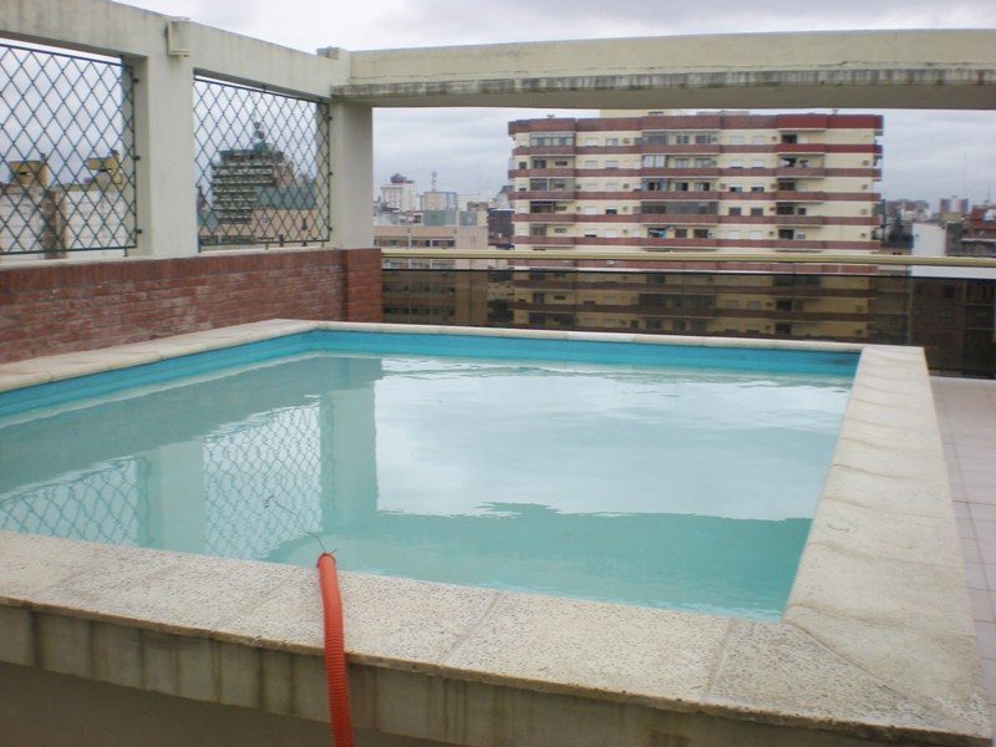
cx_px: 498
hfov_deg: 49.0
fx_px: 1093
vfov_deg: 37.7
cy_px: 374
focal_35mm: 38
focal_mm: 6.3
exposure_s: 1/165
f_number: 4.6
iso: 64
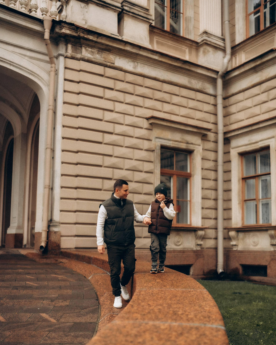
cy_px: 201
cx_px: 139
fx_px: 408
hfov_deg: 37.3
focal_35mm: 40
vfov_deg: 45.6
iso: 800
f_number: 1.4
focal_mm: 35
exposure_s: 1/8000
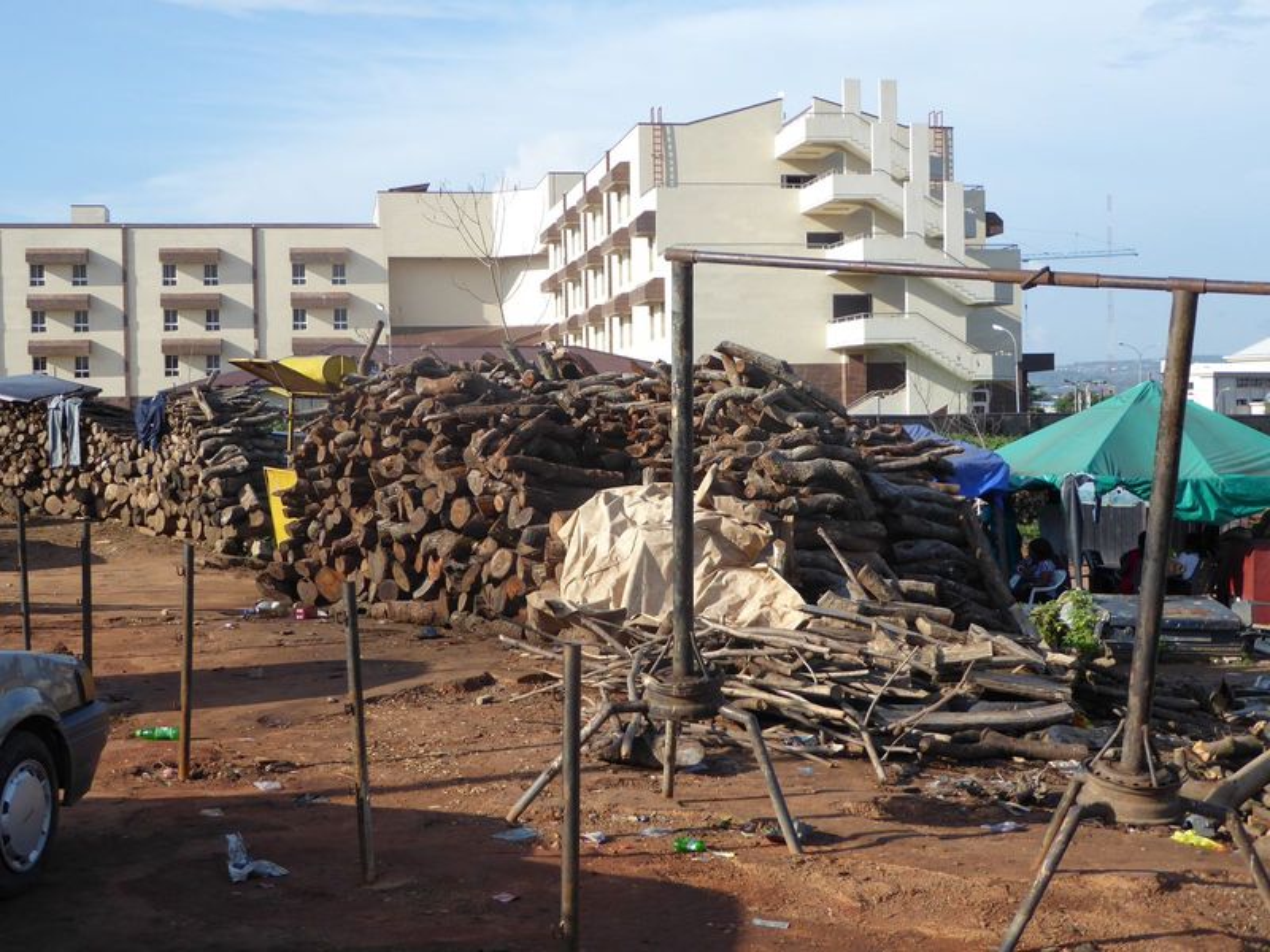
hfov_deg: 36.2
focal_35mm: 53
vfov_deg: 27.5
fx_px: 1944
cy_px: 476
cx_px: 635
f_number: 4.1
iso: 80
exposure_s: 1/400
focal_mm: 9
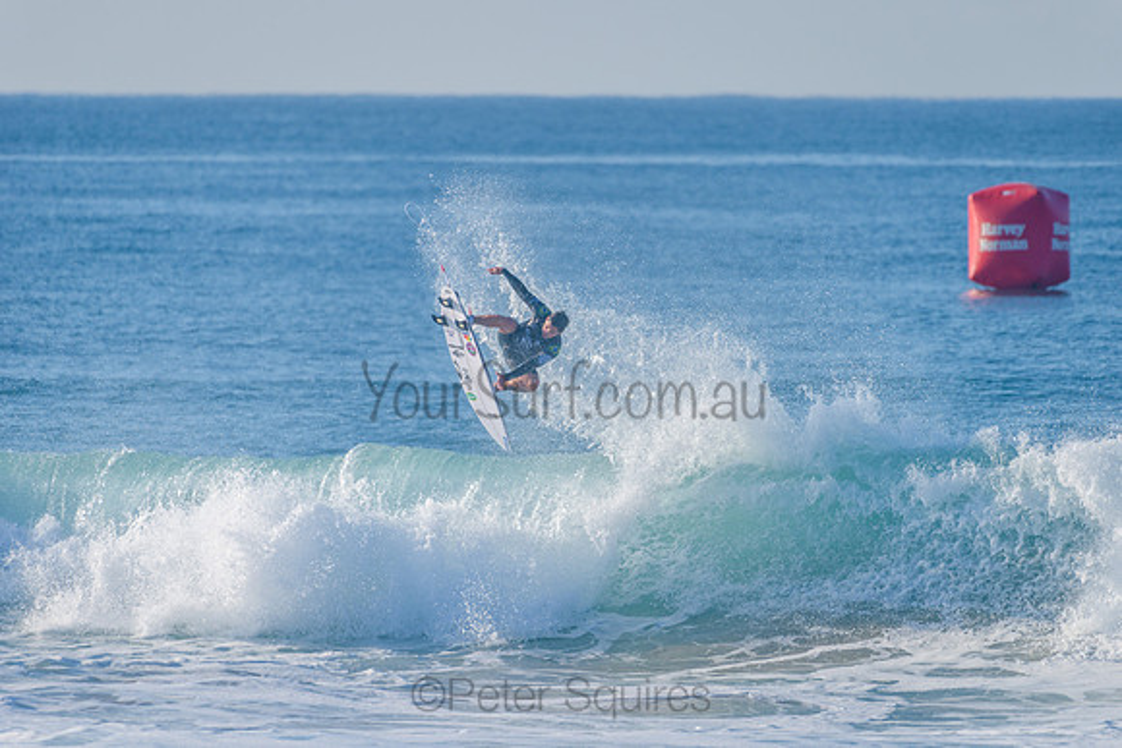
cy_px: 374
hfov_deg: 4.1
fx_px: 15586
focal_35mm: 500
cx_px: 561
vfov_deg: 2.8
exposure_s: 1/2000
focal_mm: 500
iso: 220
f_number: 5.6
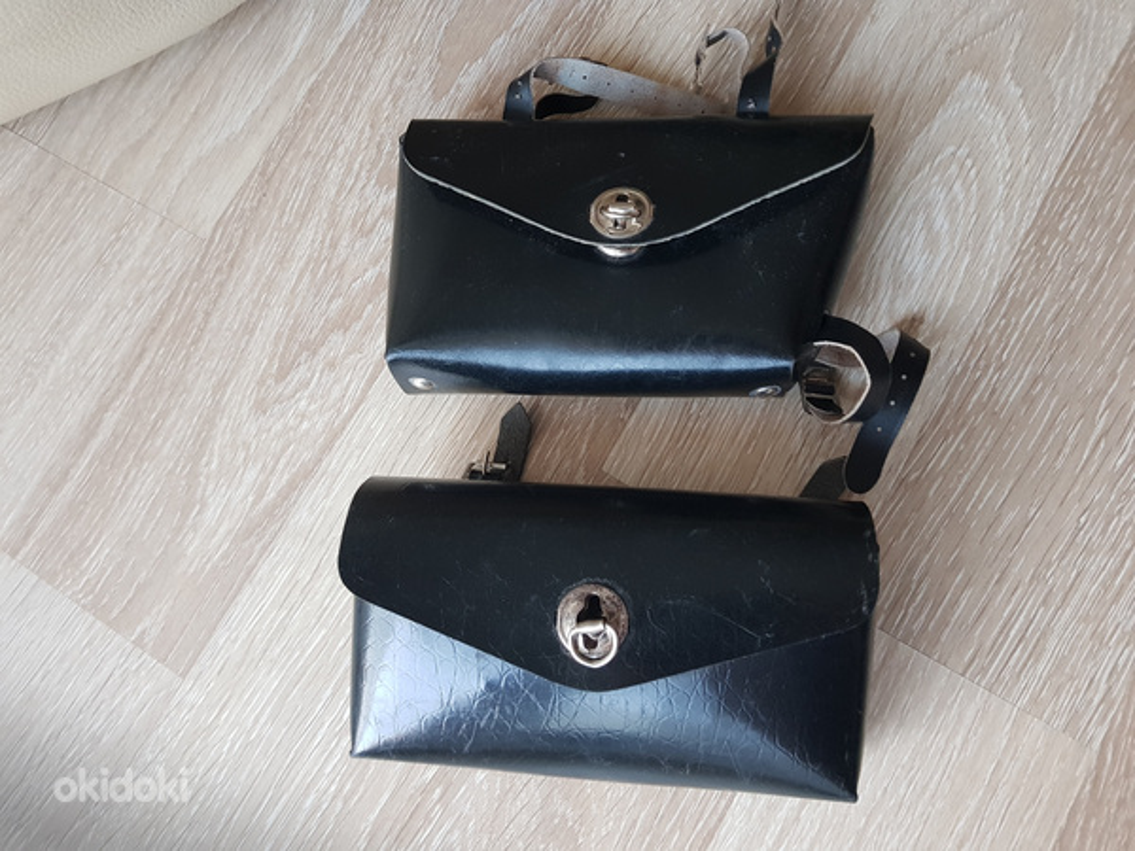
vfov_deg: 53.1
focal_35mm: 26
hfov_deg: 67.3
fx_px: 852
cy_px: 426
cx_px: 568
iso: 200
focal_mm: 4.2
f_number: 1.7
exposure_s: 1/18
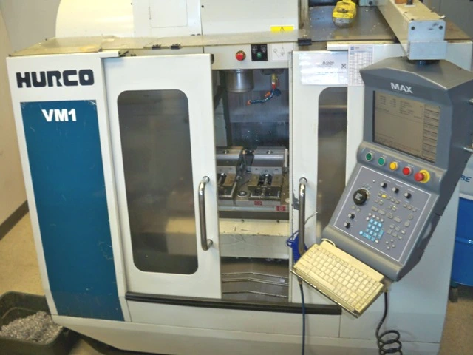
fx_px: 478
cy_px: 178
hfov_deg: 52.6
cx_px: 236
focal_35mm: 35
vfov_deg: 40.7
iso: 200
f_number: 3.1
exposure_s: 1/30
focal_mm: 6.3
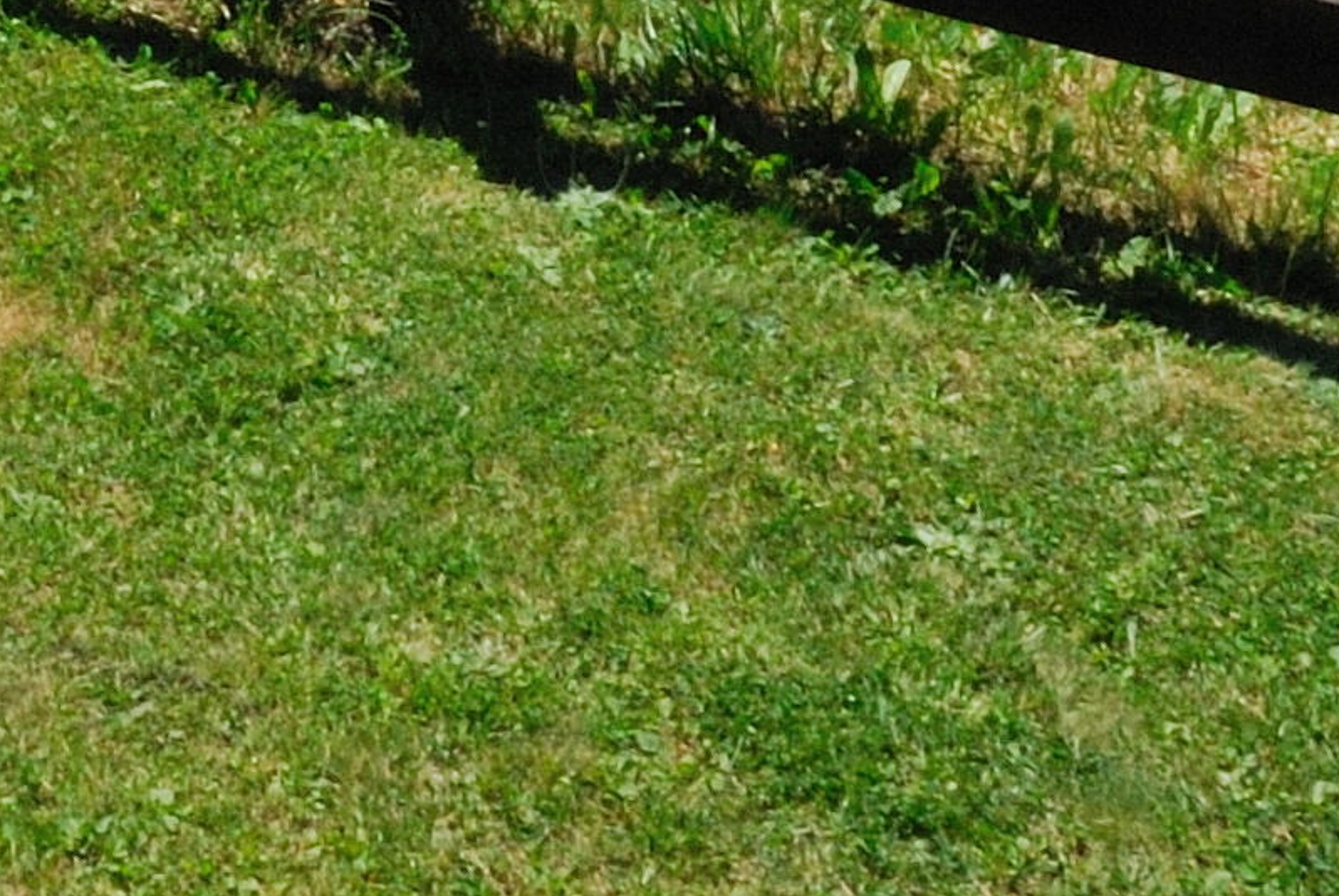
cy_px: -1188
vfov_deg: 9.4
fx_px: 4878
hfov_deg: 14.3
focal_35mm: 131
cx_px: -852
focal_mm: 18
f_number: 20
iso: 200
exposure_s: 1/100
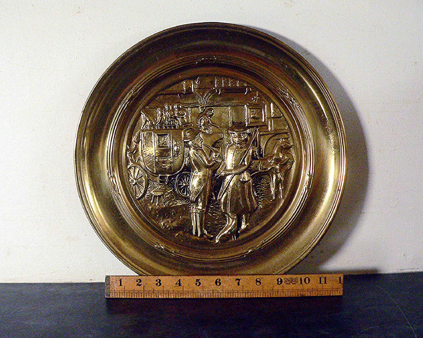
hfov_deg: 47.9
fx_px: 476
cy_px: 167
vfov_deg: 39.2
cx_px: 205
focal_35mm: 38
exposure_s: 1/30
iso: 400
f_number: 2.8
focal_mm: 6
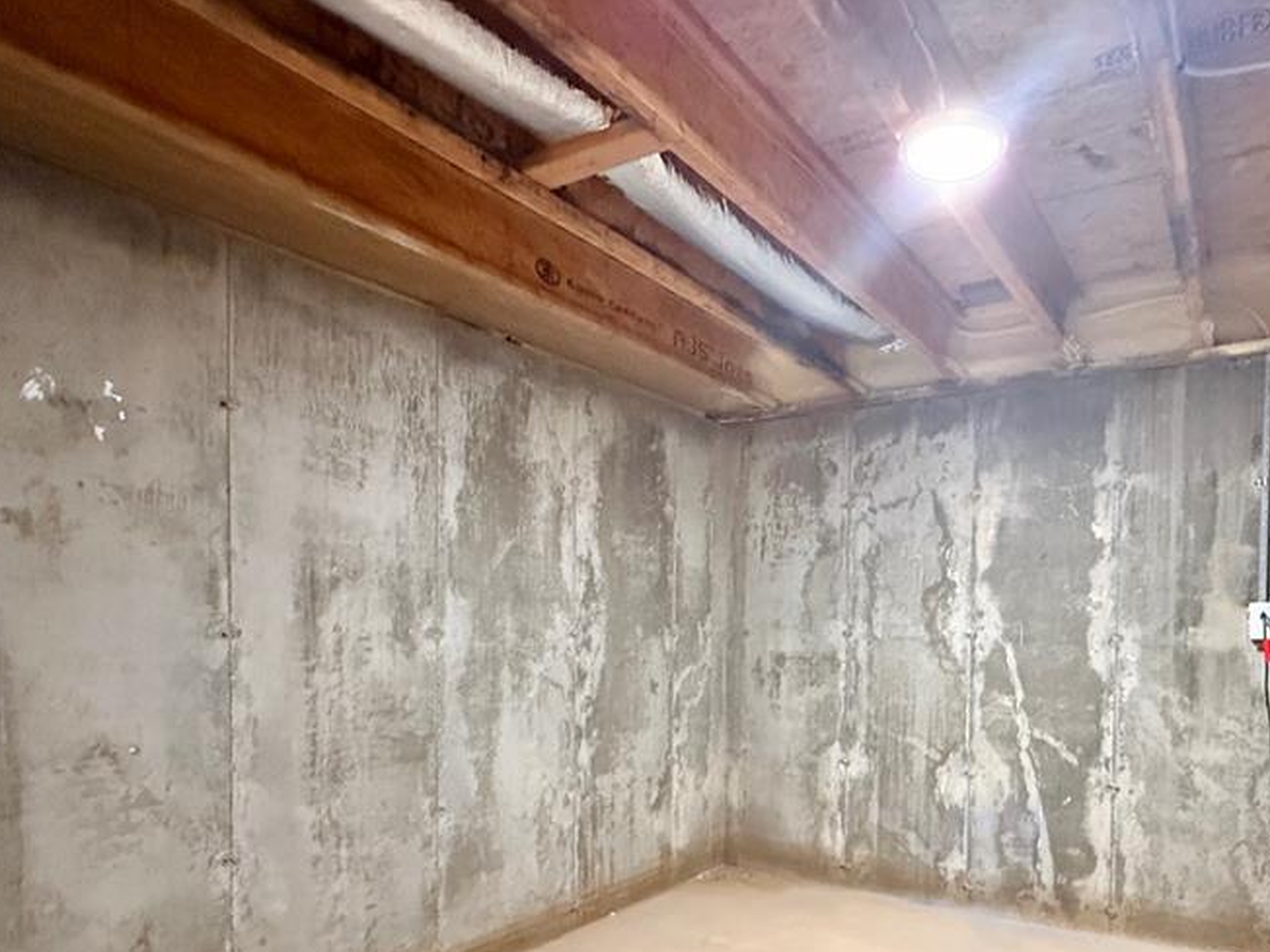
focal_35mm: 22
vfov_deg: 59.4
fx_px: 807
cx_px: 845
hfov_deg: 74.1
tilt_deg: -1.6
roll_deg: -0.5
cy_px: 650
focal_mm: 2.22
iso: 1250
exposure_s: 1/60
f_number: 2.2
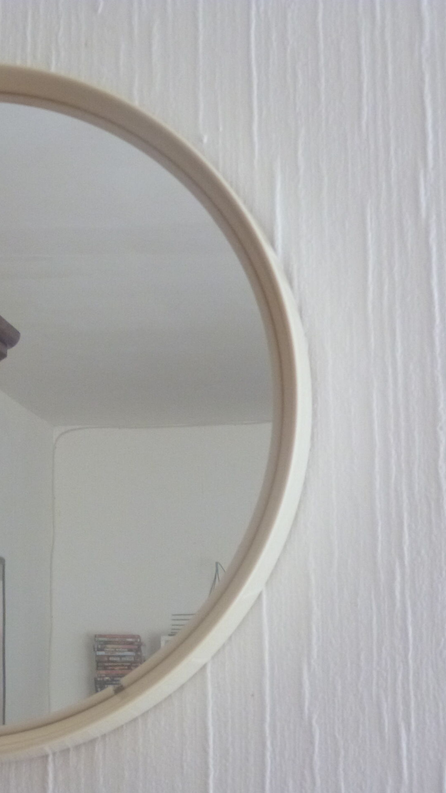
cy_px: 397
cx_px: -15
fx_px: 1661
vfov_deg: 26.9
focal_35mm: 79
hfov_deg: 15.0
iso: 400
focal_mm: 9.7
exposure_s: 1/13
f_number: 3.2
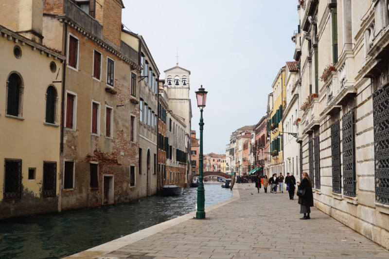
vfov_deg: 33.0
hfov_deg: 48.0
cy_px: 130
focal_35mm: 40
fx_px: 437
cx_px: 194
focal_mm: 27
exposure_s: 1/80
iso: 100
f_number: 13
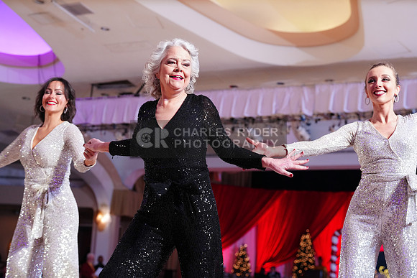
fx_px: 811
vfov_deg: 19.5
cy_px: 139
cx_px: 208
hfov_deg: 28.8
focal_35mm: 70
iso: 2000
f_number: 4.5
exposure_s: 1/200
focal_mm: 70
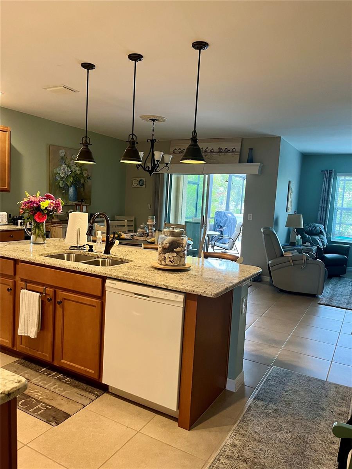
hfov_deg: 53.1
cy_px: 234
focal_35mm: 26
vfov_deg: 67.3
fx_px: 353
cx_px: 176
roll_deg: -3.8
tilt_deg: -5.5
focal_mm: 5.1
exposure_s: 1/60
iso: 160
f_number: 1.6
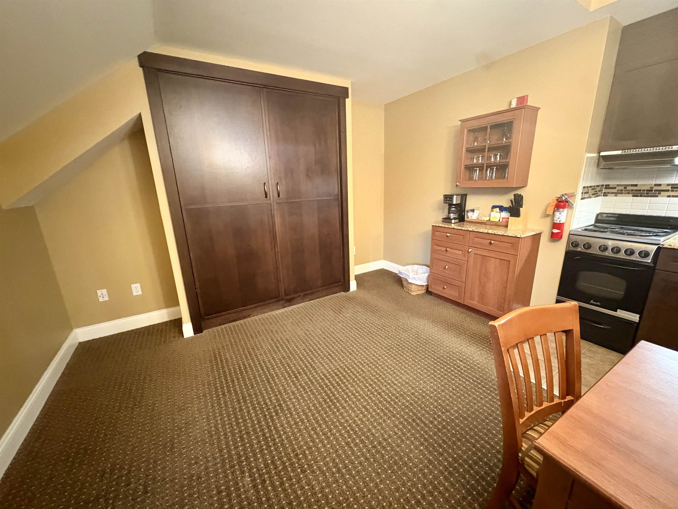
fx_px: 274
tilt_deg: -13.8
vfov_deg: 85.7
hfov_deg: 102.1
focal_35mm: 14
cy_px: 254
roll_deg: +1.8
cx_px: 339
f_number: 2.2
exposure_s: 1/30
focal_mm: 2.22
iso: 1000
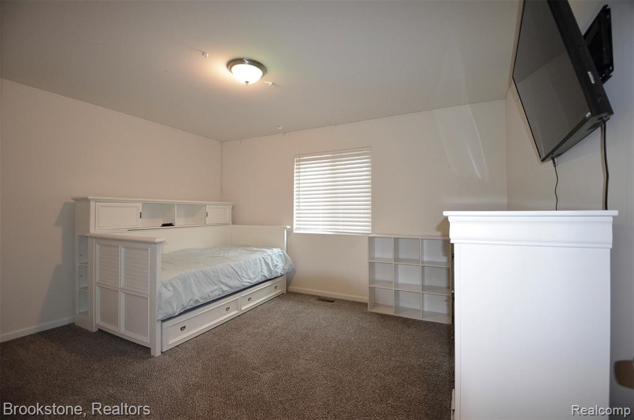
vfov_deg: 77.1
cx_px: 317
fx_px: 264
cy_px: 210
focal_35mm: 15
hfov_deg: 100.5
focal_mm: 10
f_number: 3.5
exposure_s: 1/60
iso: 1100
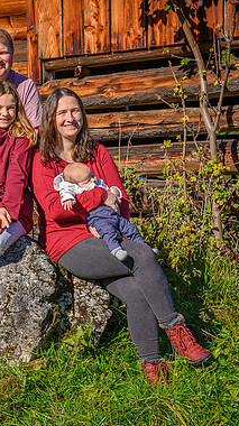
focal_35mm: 112
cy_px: 214
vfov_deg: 19.1
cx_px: 57
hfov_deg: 10.8
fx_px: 1265
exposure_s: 1/500
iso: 100
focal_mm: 70
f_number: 6.3
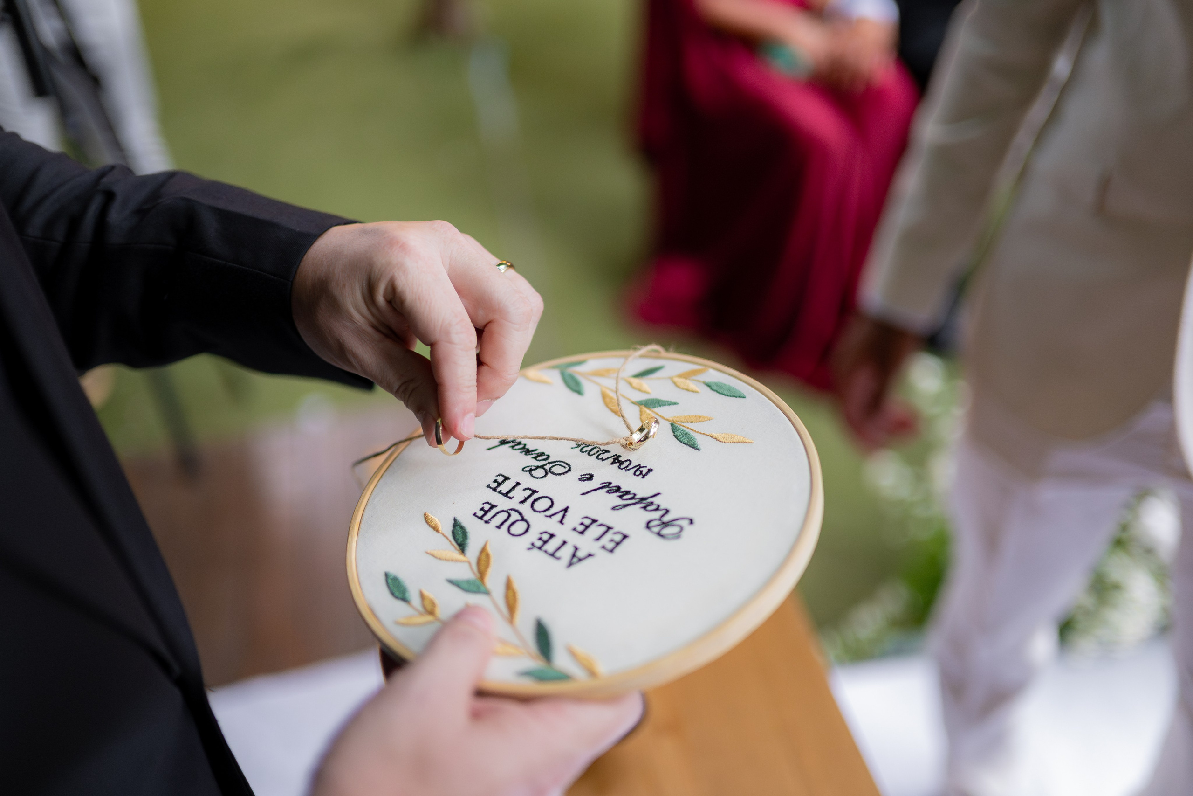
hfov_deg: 54.4
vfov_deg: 37.9
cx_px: 596
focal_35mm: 35
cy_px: 398
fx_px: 1160
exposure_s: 1/1000
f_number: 1.4
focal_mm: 35
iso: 2500
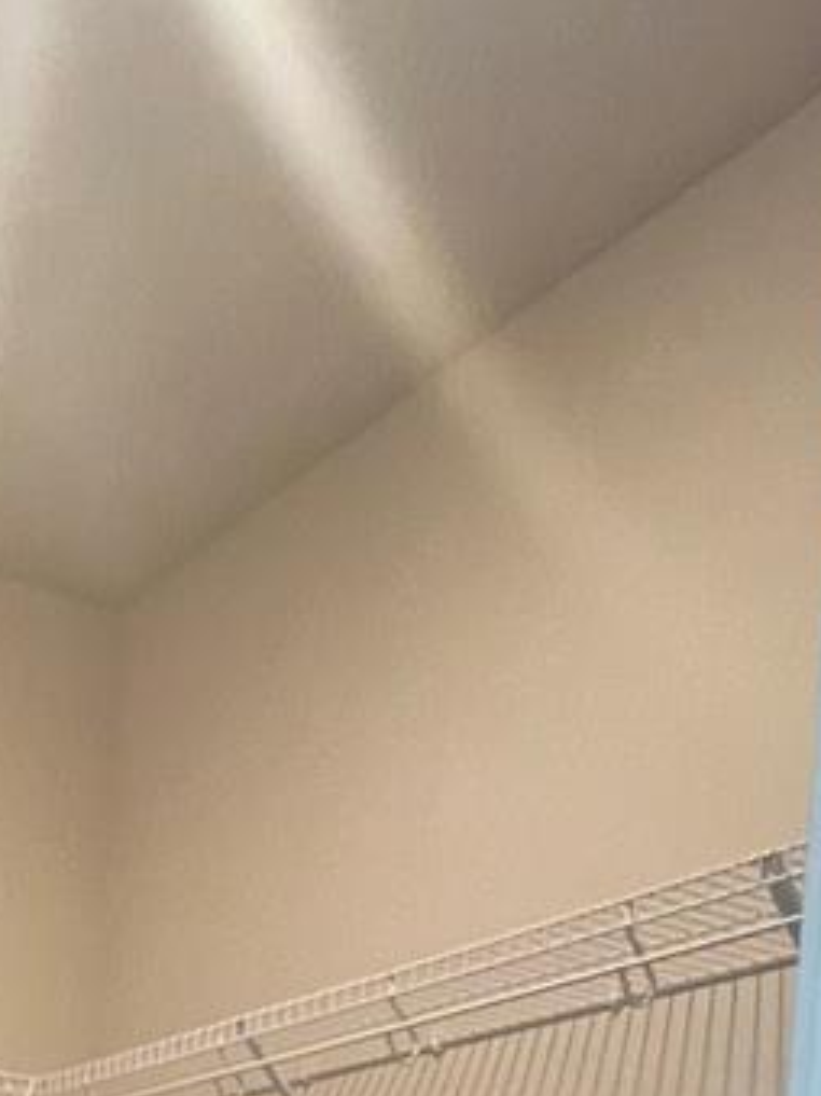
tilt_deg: -3.8
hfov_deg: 27.6
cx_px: -171
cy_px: 1520
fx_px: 1456
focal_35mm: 46
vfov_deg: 30.0
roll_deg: -3.6
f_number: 1.8
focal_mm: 1.57
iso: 400
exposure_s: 1/60
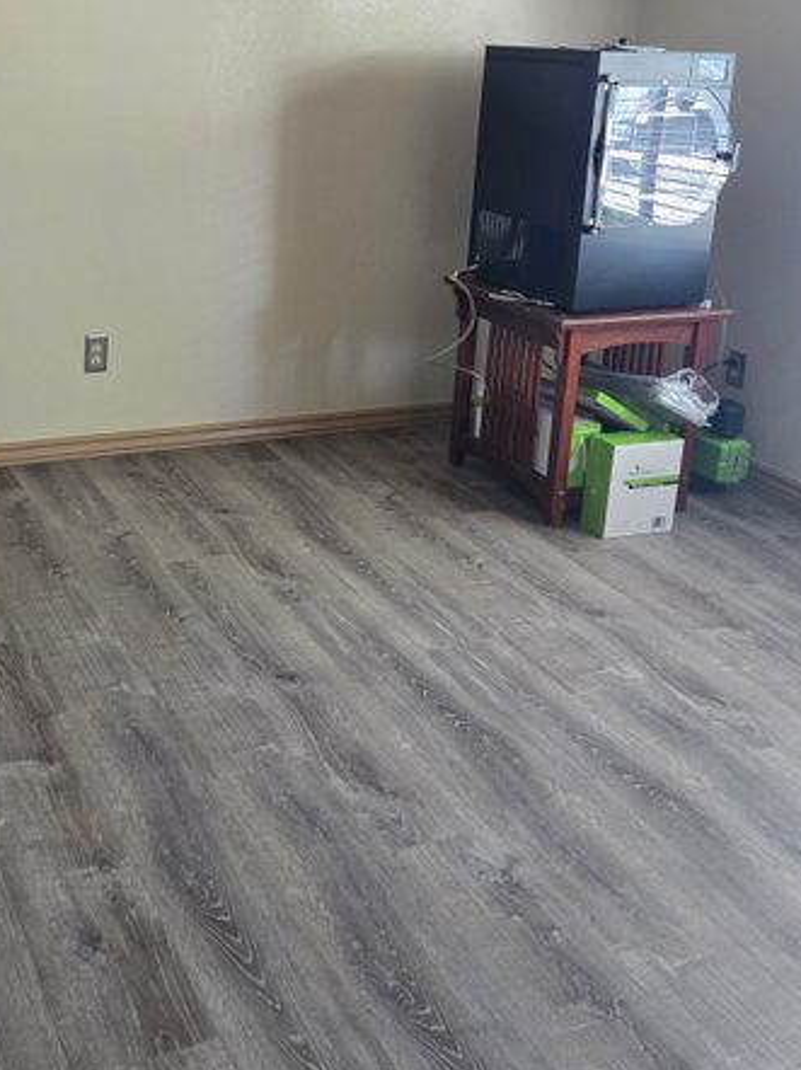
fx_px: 1235
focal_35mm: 40
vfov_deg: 45.6
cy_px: 305
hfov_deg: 35.1
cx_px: 201
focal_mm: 5.4
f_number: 1.8
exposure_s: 1/120
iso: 500
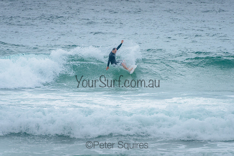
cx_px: 128
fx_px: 3187
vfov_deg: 2.8
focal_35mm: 490
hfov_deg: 4.2
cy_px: 68
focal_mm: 400
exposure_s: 1/1600
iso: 500
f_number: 8
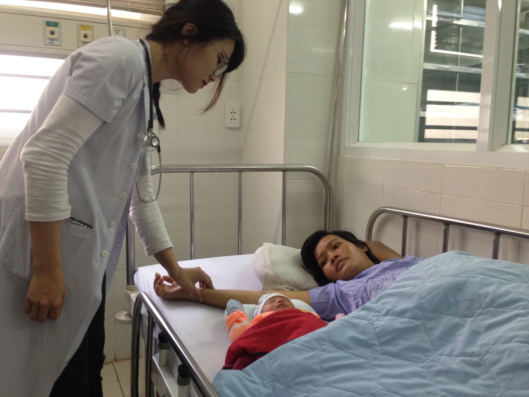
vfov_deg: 42.9
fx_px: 504
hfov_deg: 55.4
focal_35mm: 33
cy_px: 198
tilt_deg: -6.5
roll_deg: -0.5
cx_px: 264
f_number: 2.4
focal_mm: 4.12
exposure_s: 1/20
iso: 125
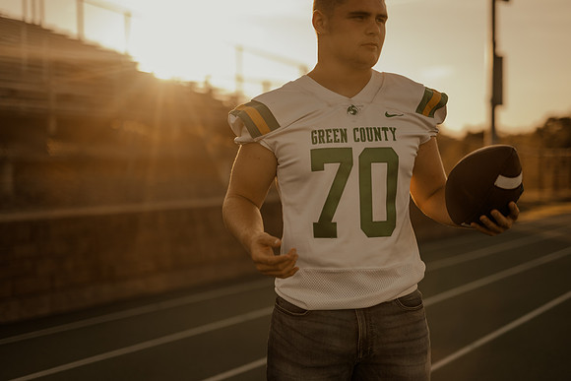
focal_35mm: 50
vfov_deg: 27.0
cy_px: 190
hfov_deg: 39.6
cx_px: 286
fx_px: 793
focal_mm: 50
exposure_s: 1/1600
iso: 64
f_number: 1.4
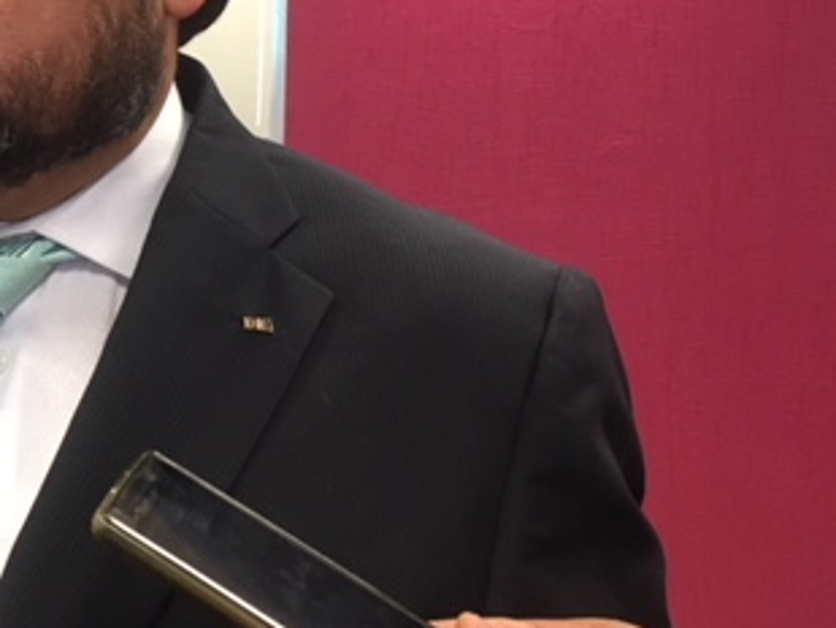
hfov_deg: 29.9
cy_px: 35
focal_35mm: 60
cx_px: -8
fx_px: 1450
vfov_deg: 23.6
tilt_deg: +0.9
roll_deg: -1.9
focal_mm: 4.15
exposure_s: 1/30
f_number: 2.2
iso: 125
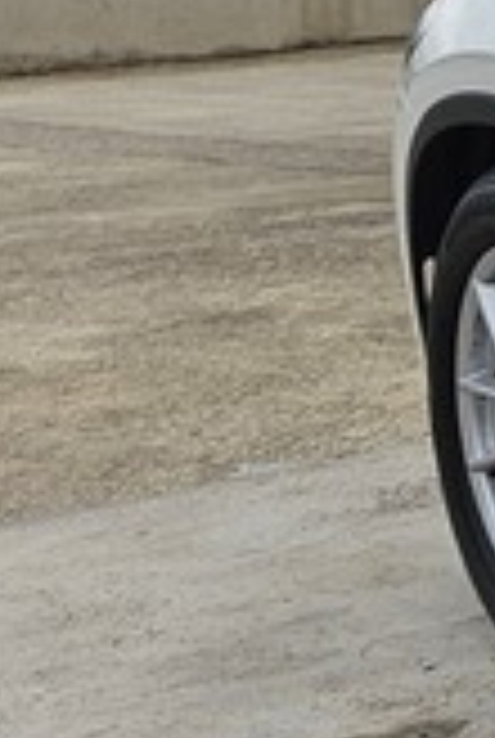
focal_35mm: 149
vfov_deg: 13.4
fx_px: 3060
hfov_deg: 6.4
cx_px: 2286
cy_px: -117
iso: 25
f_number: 1.7
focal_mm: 6.3
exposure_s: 1/719
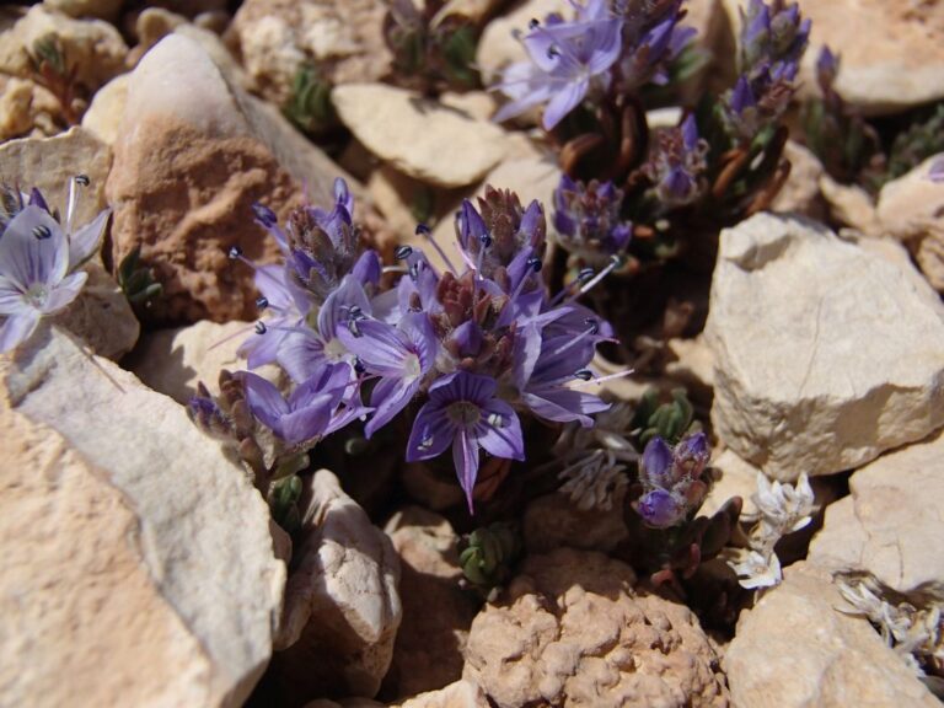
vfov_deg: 38.7
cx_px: 472
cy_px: 354
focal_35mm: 37
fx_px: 1009
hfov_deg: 50.1
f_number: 13
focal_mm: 6.64
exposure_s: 1/200
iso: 100
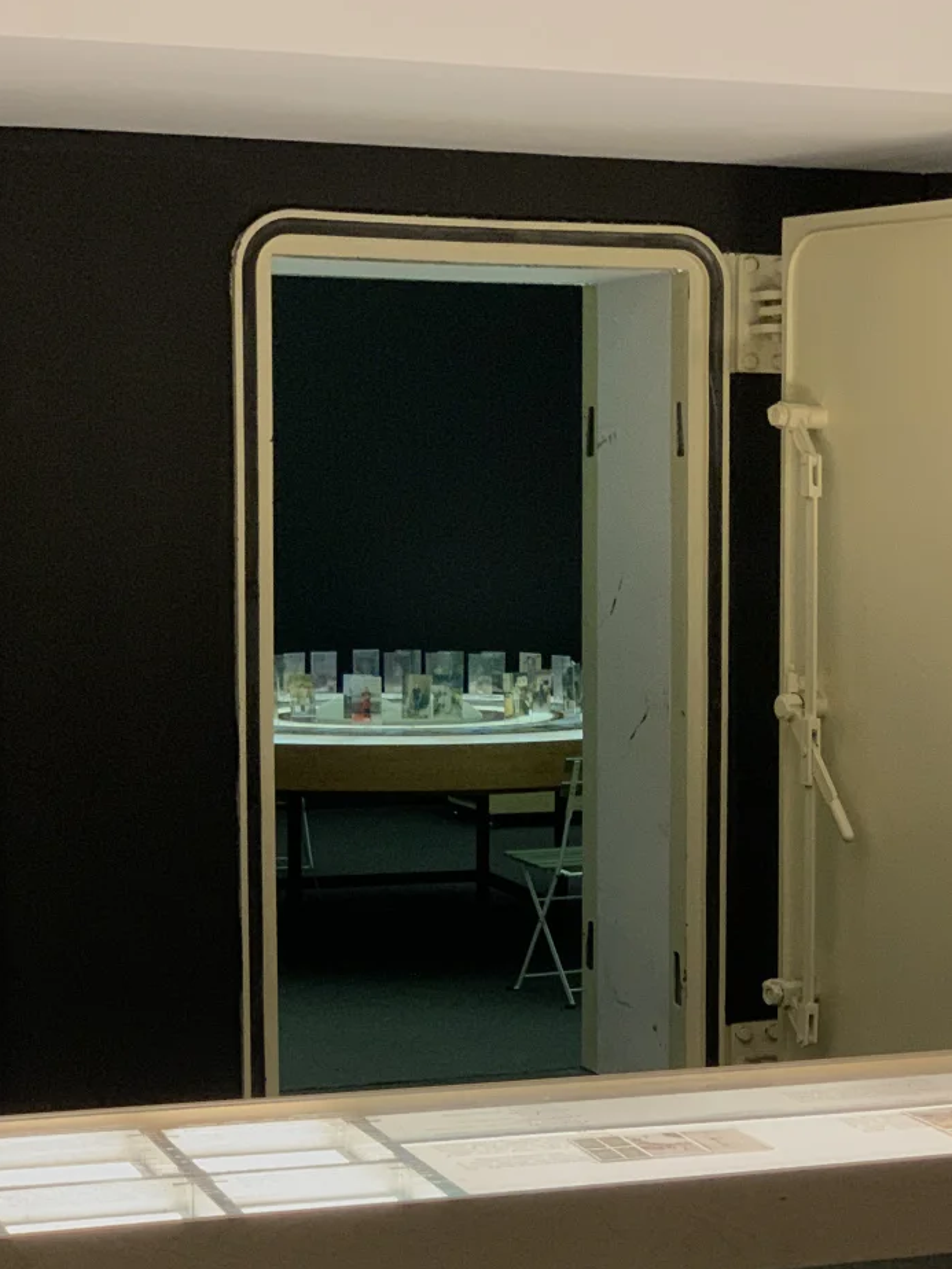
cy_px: 873
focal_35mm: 81
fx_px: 2970
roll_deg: -1.3
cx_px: 651
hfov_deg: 18.1
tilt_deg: -7.2
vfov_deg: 24.0
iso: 250
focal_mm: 6
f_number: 2.4
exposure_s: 1/60
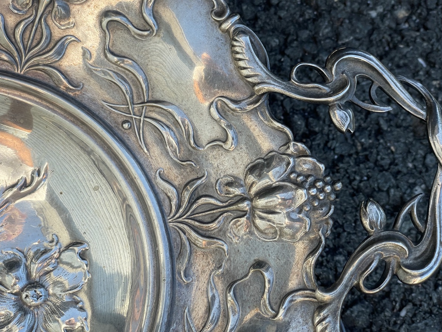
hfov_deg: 36.8
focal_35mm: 52
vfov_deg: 28.0
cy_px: 166
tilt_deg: -76.9
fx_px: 664
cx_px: 221
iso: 25
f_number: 2
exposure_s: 1/304
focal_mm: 6
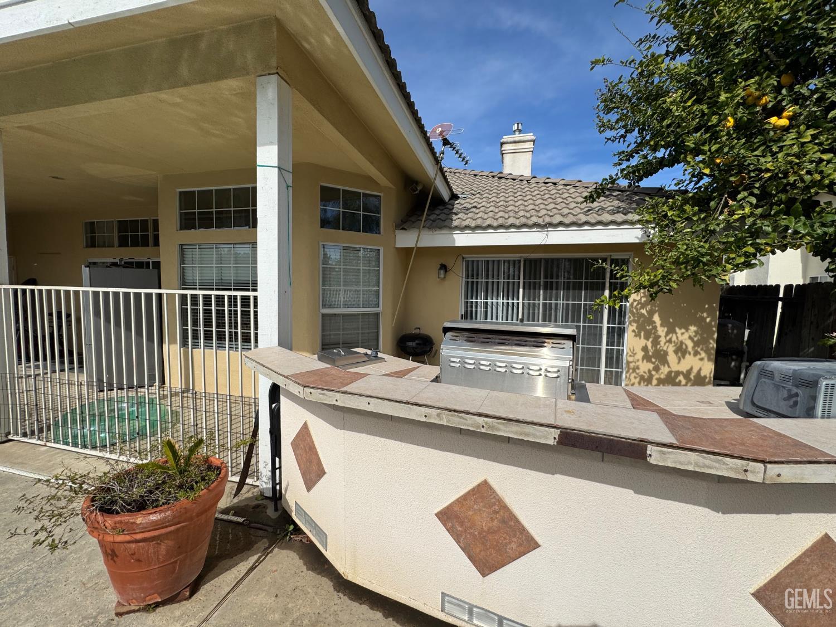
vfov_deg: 85.7
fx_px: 338
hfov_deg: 102.1
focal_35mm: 14
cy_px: 314
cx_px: 418
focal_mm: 2.22
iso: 50
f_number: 2.2
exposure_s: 1/2674
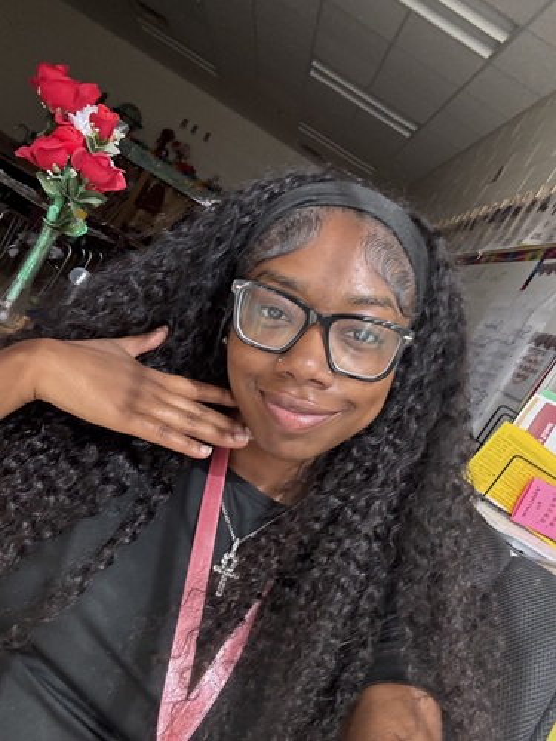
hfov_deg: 46.8
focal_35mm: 30
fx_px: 642
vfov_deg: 60.0
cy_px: 370
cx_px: 278
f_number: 1.9
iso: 200
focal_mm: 2.69
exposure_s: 1/60
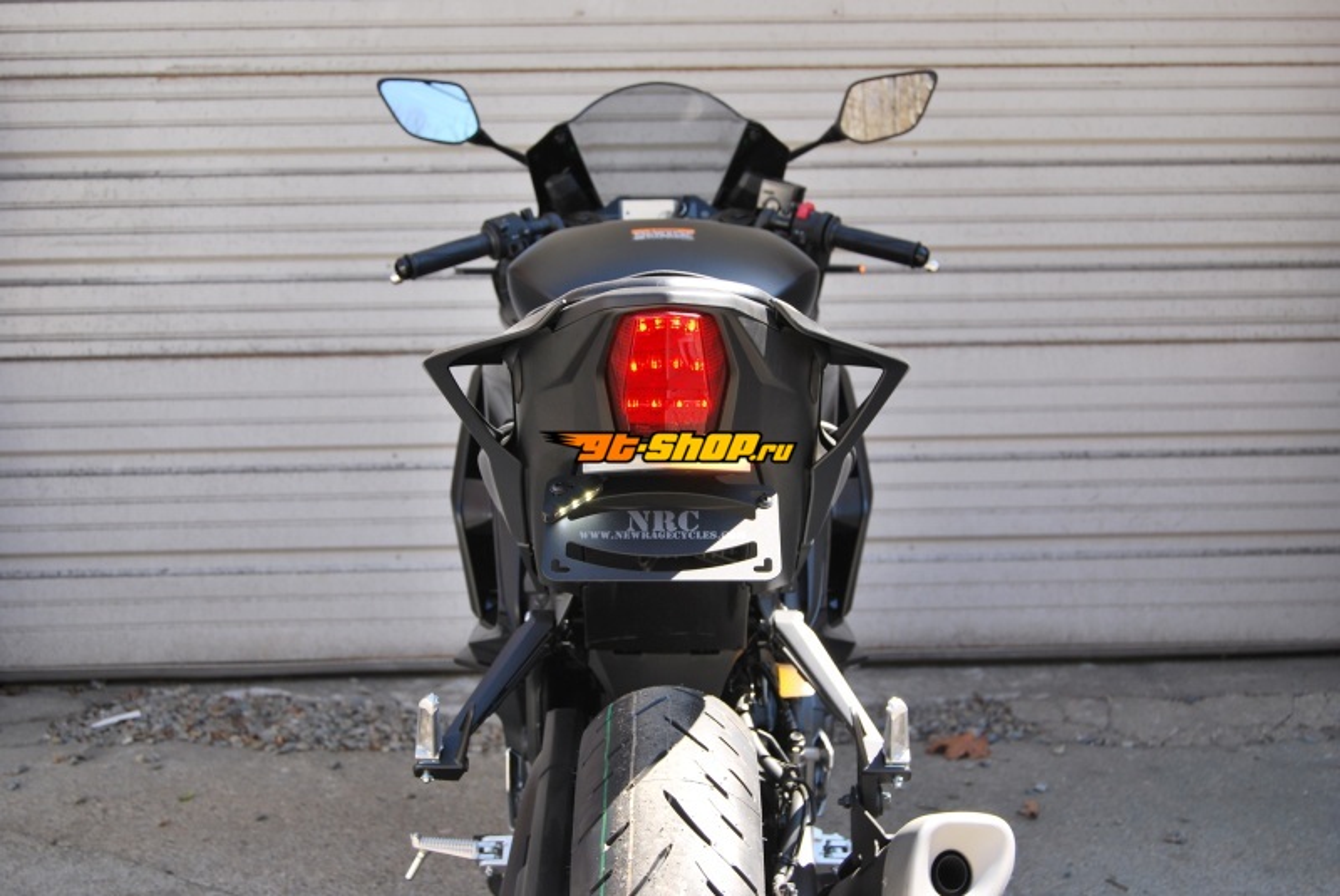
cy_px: 448
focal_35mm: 51
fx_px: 1900
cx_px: 670
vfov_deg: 26.5
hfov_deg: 38.8
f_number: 5.6
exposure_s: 1/80
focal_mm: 34
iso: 100
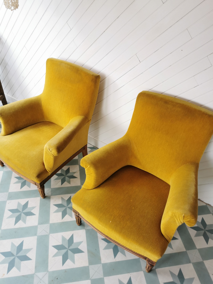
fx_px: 222
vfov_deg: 65.3
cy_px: 142
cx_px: 106
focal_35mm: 27
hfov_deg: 51.4
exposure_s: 1/189
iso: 50
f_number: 1.6
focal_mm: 5.56
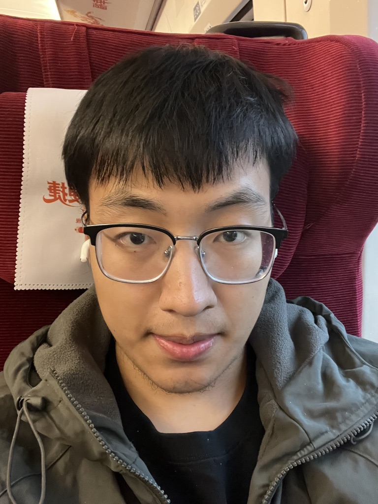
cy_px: 252
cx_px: 189
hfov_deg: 46.8
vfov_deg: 60.0
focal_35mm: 30
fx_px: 437
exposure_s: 1/29
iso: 800
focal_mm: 2.71
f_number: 2.2
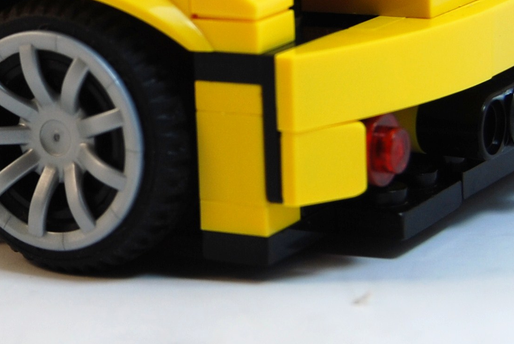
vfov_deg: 8.4
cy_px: 68
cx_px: -69
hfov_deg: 12.3
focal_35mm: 164
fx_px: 2341
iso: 110
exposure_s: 1/125
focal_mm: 31
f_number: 5.6
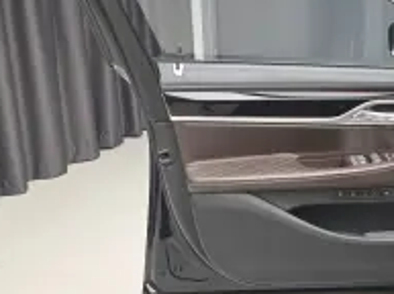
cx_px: 280
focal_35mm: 43
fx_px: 489
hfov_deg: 43.0
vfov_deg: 33.1
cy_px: 88
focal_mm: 6.3
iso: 160
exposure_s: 1/100
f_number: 1.7
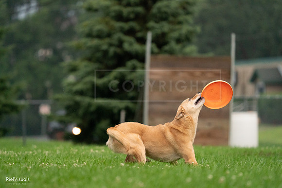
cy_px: 94
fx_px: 2740
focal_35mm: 350
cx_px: 141
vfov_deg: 3.9
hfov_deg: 5.9
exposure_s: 1/1600
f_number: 6.3
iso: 6400
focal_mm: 335
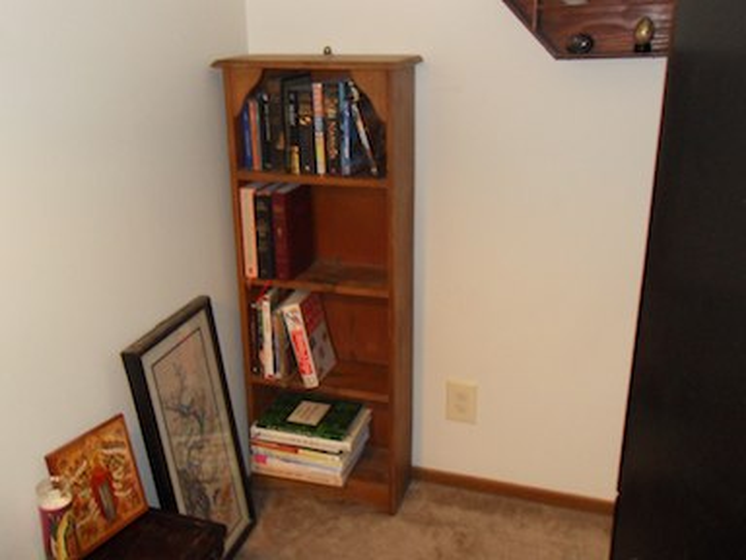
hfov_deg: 52.6
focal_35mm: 35
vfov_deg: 40.7
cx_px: 373
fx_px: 754
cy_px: 280
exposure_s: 1/45
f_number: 3.5
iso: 400
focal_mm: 6.3
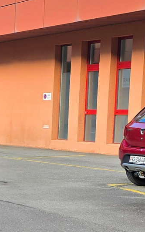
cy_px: 218
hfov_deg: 9.9
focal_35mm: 117
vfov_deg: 17.5
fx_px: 740
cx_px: -199
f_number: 1.7
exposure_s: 1/182
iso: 12
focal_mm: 6.3
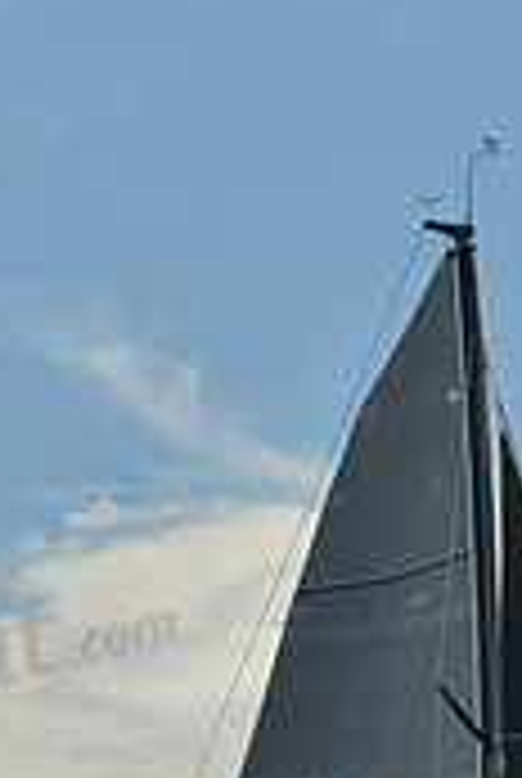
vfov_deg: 6.4
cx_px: 412
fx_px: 6888
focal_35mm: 318
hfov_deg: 4.3
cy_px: 1277
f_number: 6.3
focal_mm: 95
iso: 400
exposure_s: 1/800
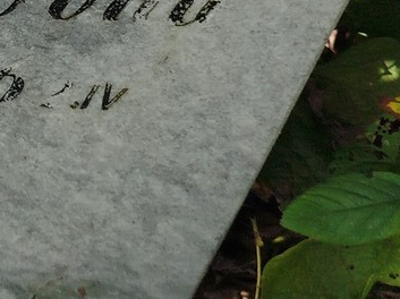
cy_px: -143
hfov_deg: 18.1
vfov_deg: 14.1
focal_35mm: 98
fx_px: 1131
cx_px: -185
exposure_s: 1/531
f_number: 1.7
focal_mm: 5.31
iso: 50
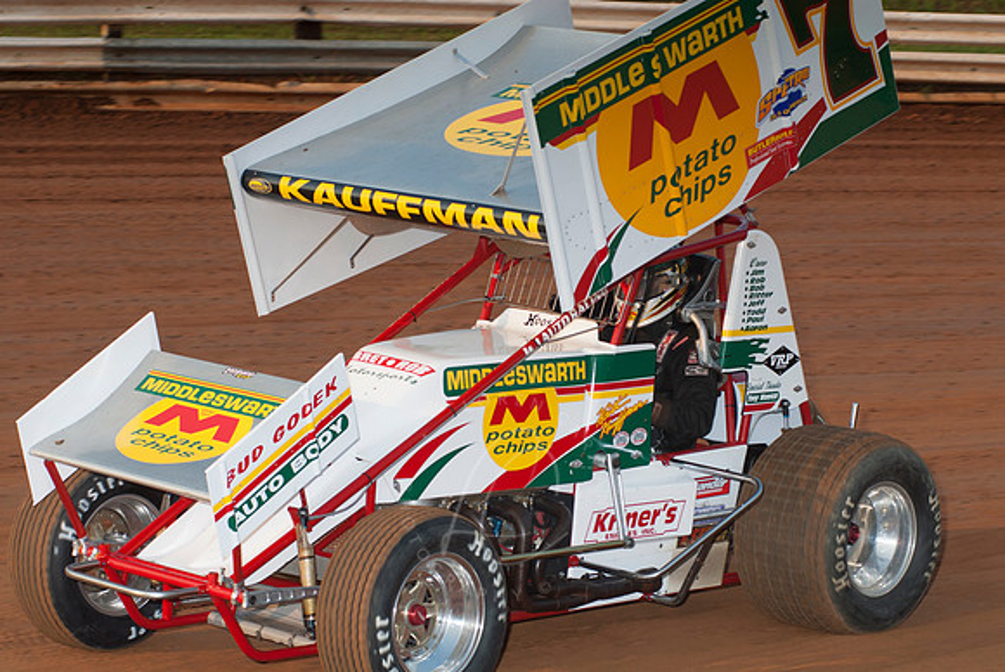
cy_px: 336
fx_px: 3353
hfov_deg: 17.0
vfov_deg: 11.4
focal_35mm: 120
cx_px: 502
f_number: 5.6
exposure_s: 1/400
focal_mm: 80
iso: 100
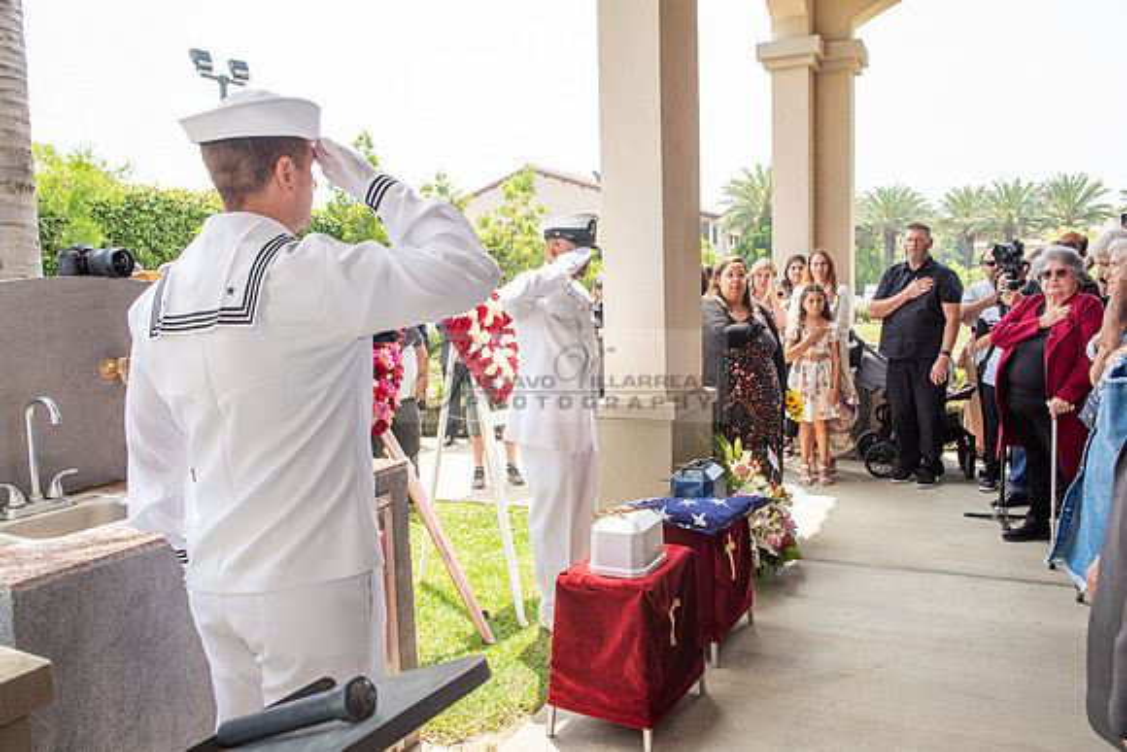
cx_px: 564
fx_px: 845
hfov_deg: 67.4
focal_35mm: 27
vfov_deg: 48.0
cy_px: 376
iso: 250
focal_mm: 27
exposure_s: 1/250
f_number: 8
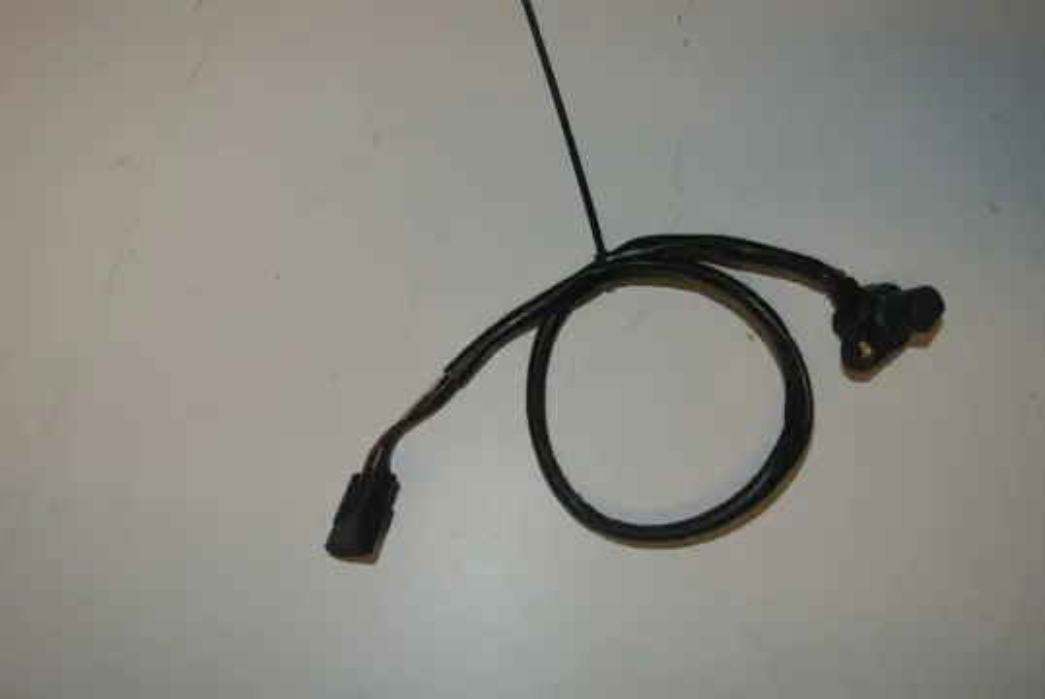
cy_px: 350
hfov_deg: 55.7
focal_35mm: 34
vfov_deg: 39.0
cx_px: 522
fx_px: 988
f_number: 3.8
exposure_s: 1/60
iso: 200
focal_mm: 12.7
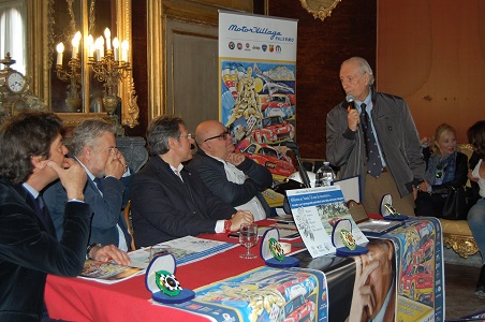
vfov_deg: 28.9
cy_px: 161
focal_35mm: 46
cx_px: 242
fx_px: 626
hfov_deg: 42.4
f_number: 4.5
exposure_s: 1/60
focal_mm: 31
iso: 400
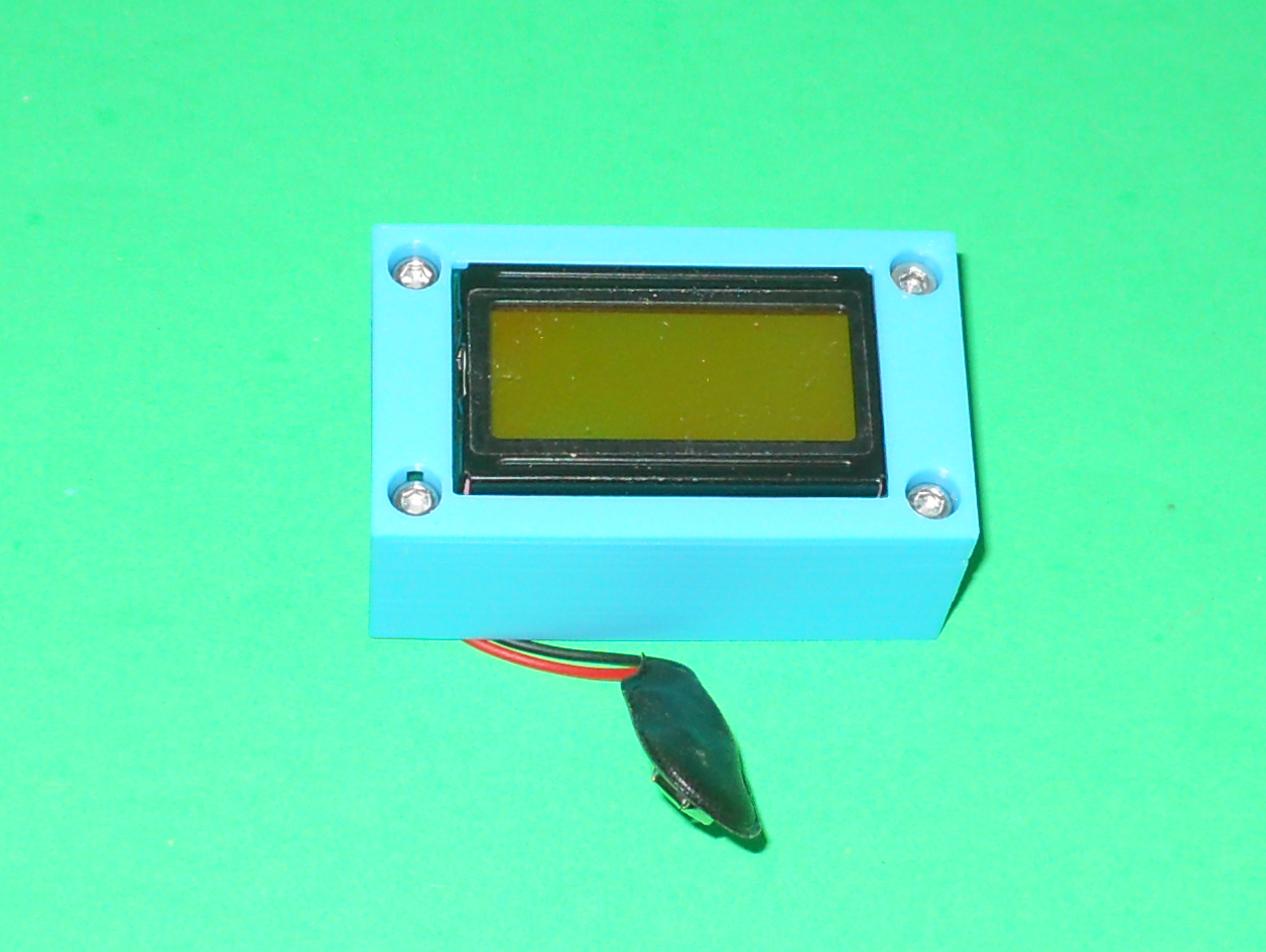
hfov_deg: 63.4
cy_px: 476
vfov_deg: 49.8
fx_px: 1025
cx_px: 633
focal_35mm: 28
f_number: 2.7
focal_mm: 5
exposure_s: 1/25
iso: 80
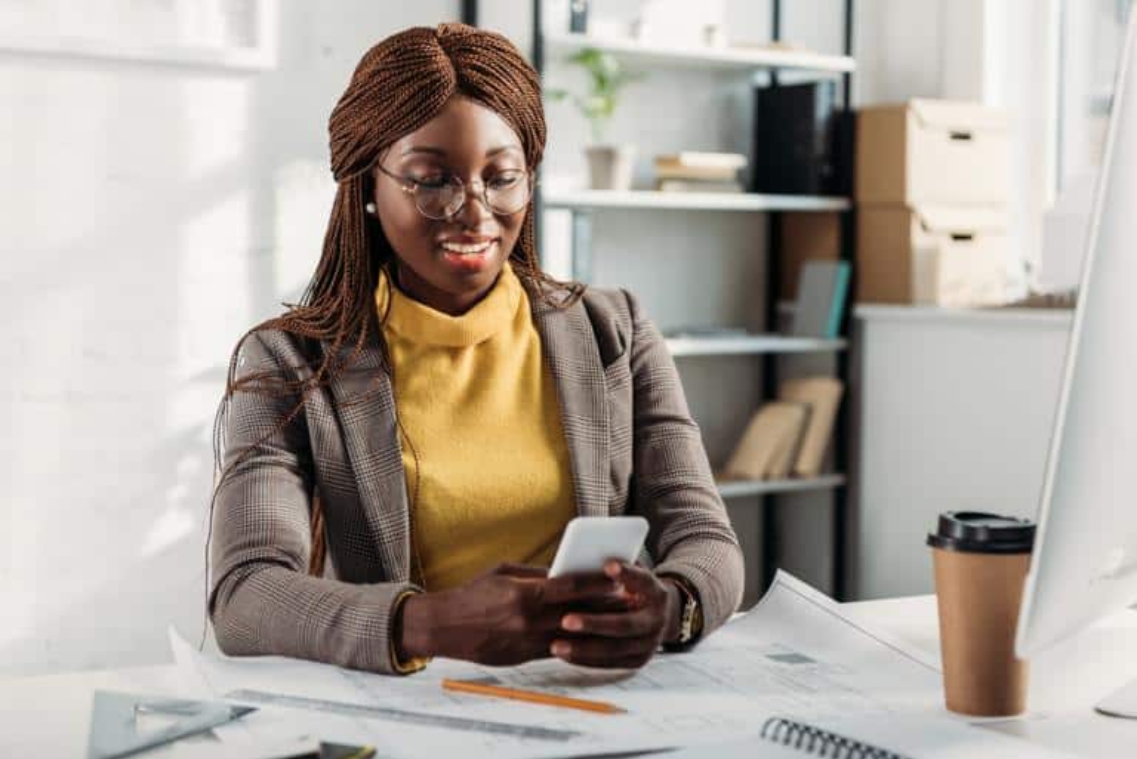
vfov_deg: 21.9
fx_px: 1959
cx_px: 568
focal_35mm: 62
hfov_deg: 32.4
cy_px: 380
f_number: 3.5
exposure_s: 1/250
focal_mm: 62
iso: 250
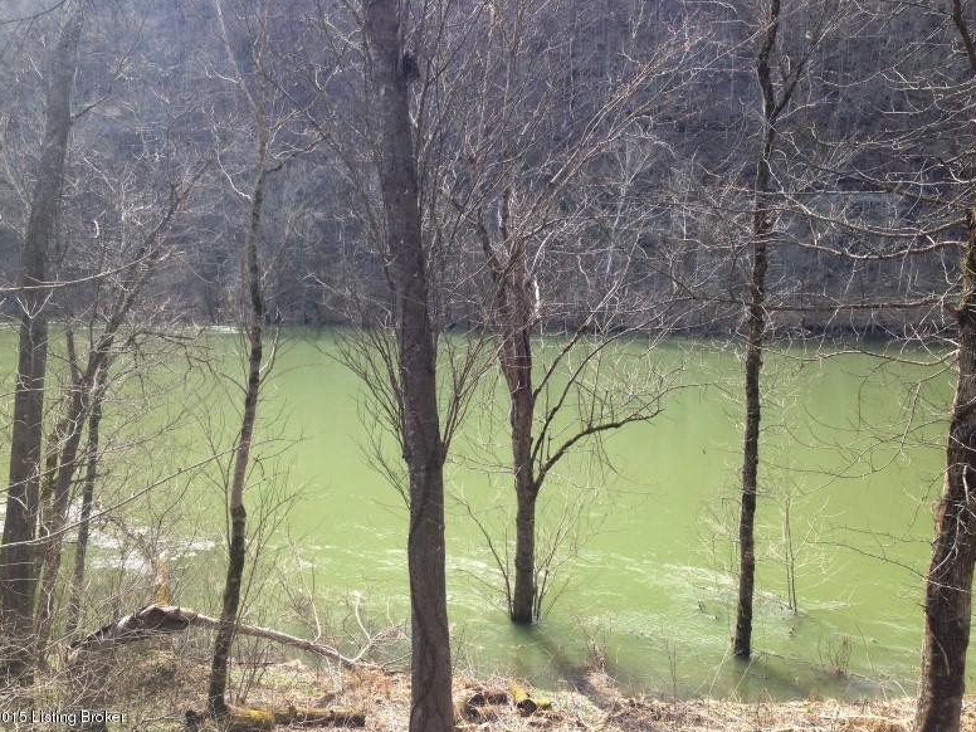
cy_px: 369
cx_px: 477
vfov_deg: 41.8
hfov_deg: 54.0
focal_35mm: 34
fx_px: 959
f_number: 2.4
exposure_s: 1/423
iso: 50
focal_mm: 4.12
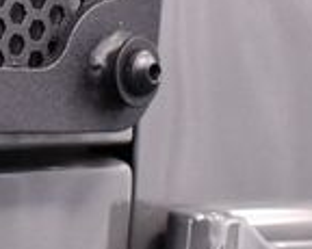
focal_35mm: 150
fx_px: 1384
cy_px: 104
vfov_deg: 10.3
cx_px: -212
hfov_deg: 12.0
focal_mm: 18
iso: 2200
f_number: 3.5
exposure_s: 1/125
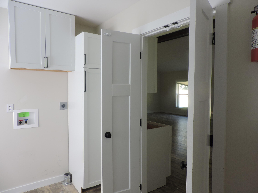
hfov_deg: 71.6
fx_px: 179
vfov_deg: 56.8
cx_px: 129
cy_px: 96
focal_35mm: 24
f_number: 3
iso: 100
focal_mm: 4.3
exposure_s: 1/30
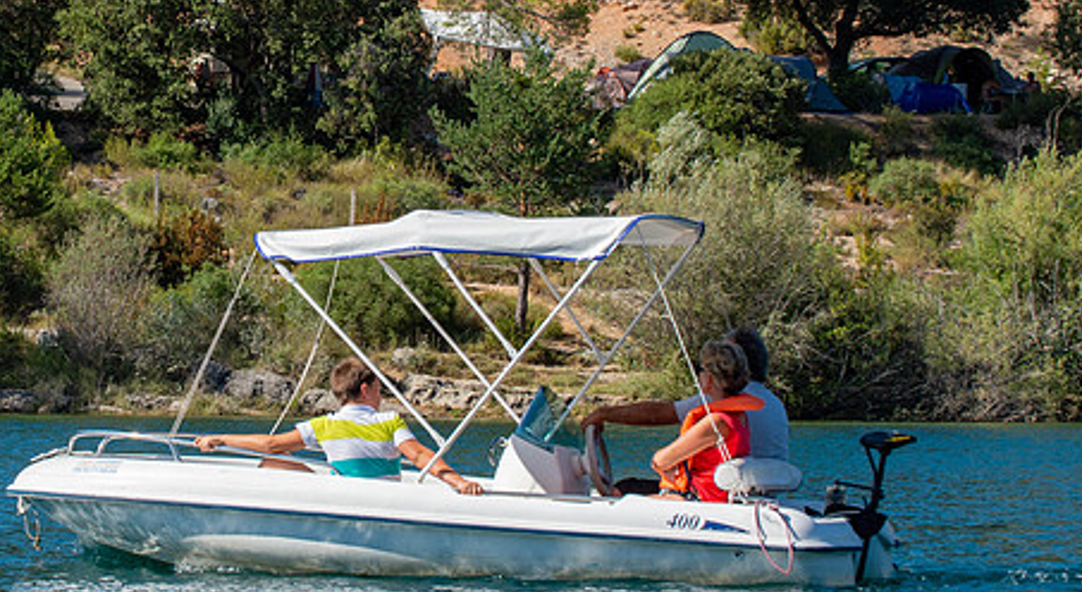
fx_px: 4903
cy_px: 155
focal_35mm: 172
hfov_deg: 12.6
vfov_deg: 6.9
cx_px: 267
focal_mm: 95
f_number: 11
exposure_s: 1/500
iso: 640
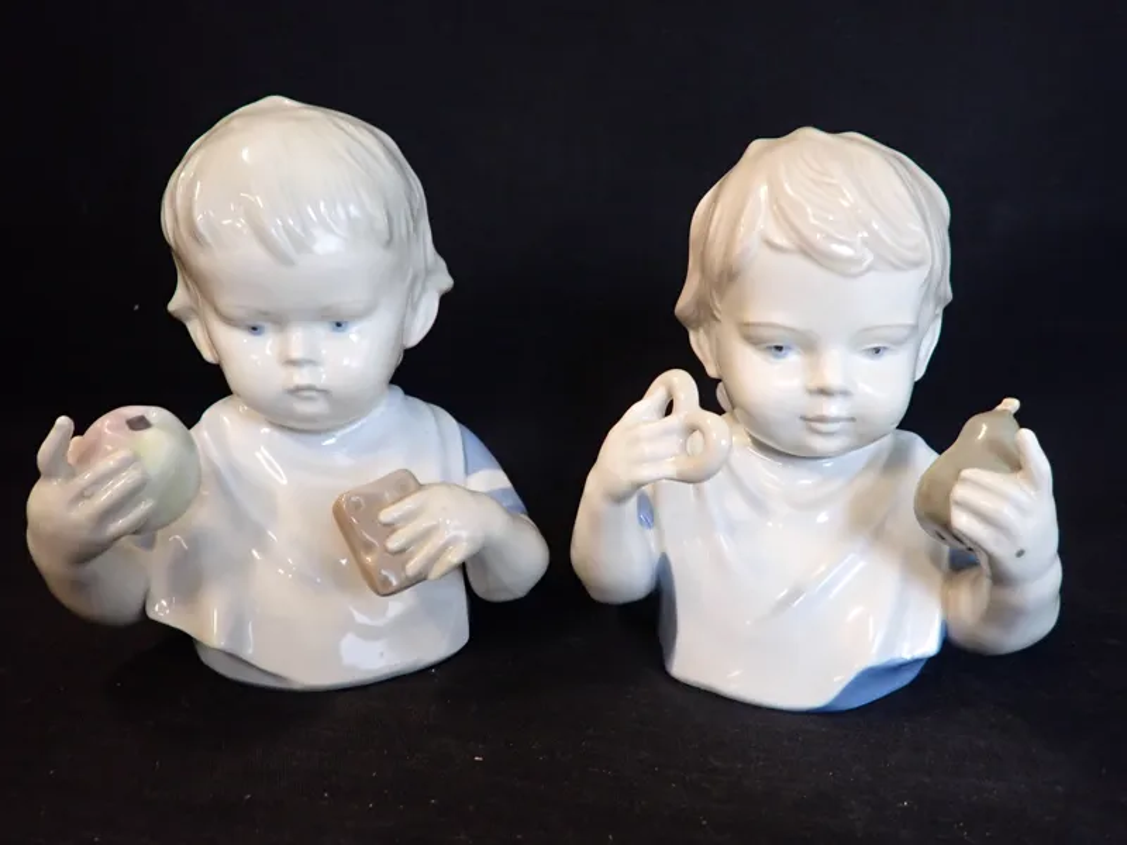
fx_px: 619
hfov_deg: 84.7
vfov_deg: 68.7
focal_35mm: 19
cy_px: 422
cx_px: 564
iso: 400
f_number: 2
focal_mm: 3.33
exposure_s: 1/30
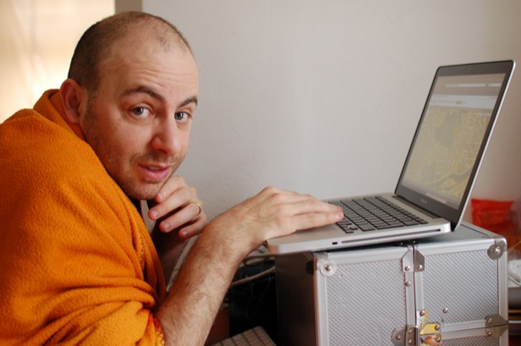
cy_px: 169
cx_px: 270
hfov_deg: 36.6
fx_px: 788
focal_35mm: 55
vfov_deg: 24.8
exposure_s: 1/30
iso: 400
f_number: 2.8
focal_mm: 35
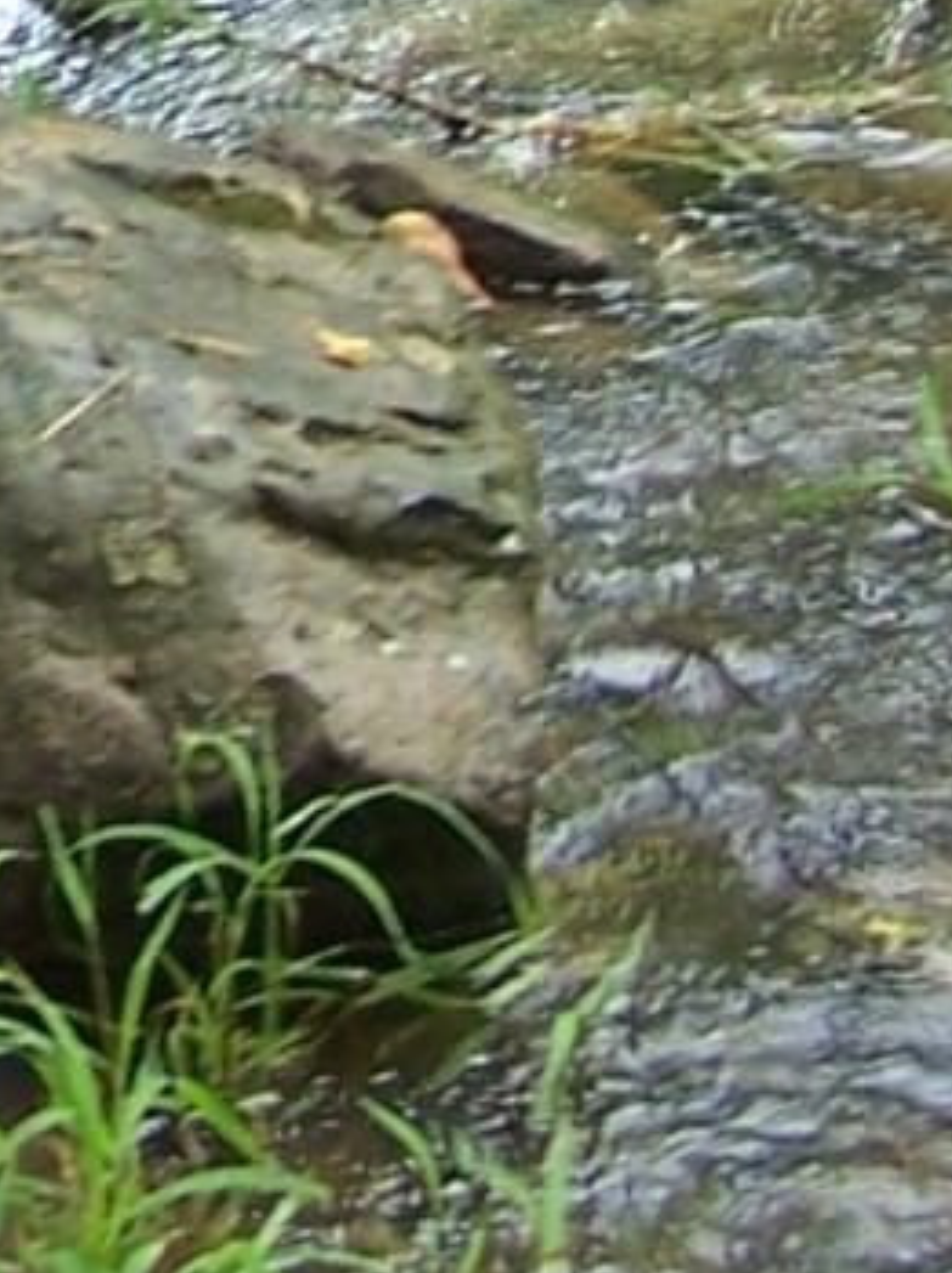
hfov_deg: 6.6
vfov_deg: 8.7
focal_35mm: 218
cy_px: -999
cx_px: -1040
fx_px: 8009
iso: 80
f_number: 2.8
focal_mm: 6.3
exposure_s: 1/60
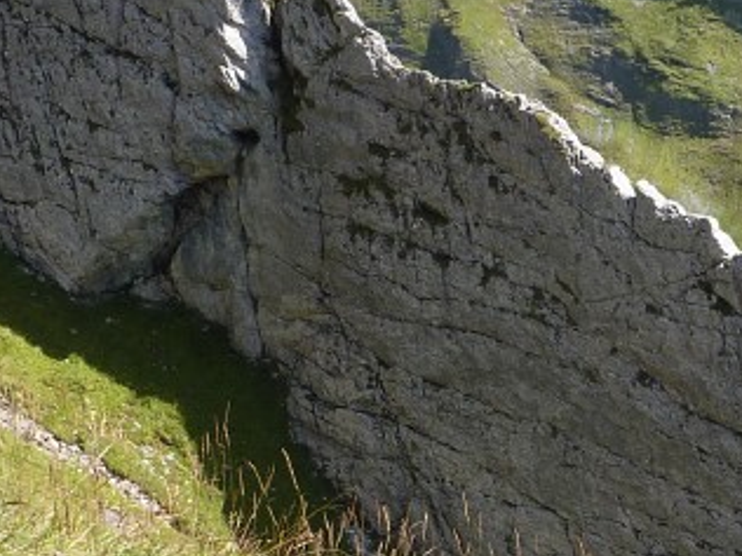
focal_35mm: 94
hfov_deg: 20.4
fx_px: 2015
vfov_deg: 15.5
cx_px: 688
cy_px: 497
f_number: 4
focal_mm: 4.7
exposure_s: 1/320
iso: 80
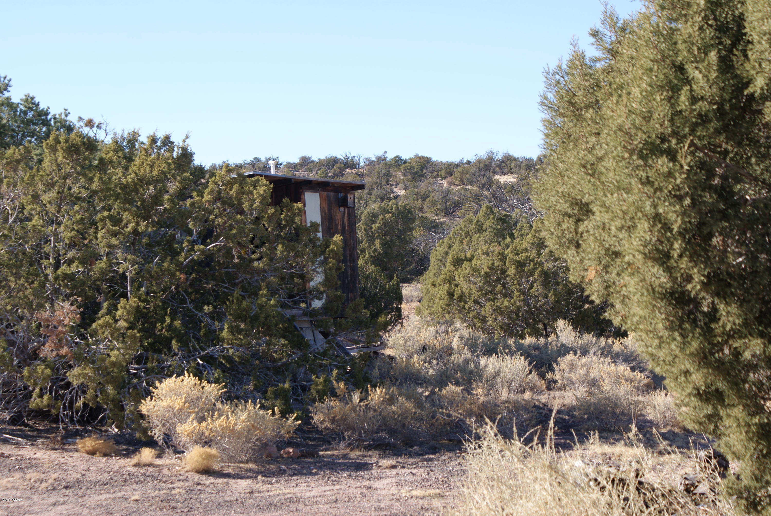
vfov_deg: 15.2
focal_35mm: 90
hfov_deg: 22.6
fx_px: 1930
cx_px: 386
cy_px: 258
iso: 100
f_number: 7.1
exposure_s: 1/125
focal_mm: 60
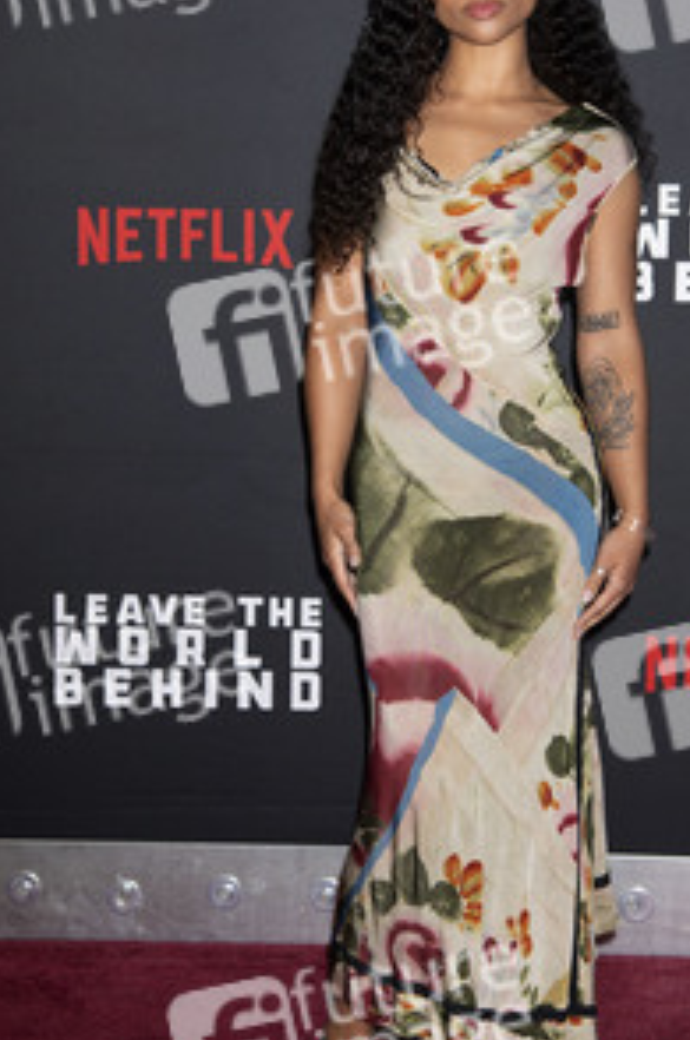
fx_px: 2279
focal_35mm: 79
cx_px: 453
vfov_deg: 25.7
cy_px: 499
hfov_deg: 17.2
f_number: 5
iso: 400
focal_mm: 58
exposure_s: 1/200
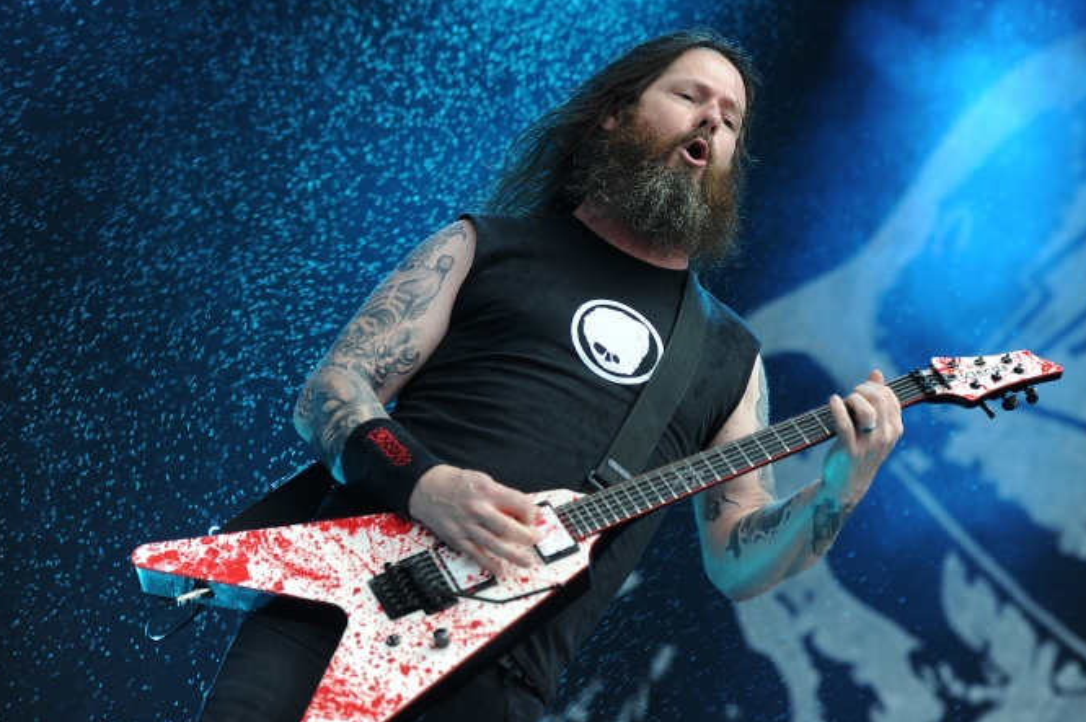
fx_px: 2803
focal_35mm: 93
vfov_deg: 14.7
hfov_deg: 21.9
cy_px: 387
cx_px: 543
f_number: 3.5
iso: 1000
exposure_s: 1/200
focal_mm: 86
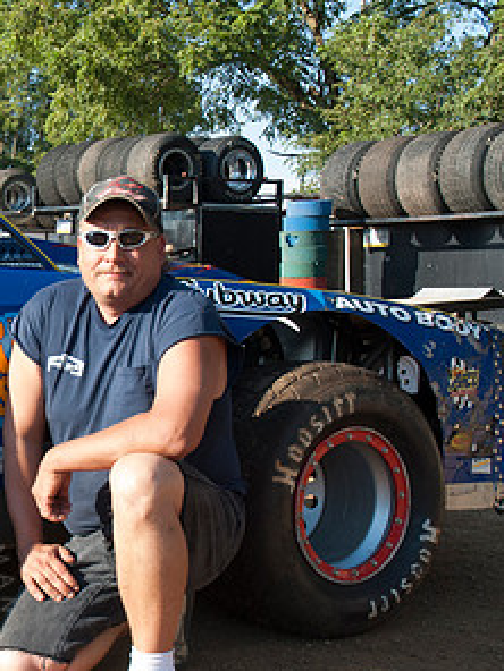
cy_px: 390
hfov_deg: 20.1
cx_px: -123
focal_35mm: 68
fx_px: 1320
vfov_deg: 28.5
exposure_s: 1/250
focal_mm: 24
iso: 320
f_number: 8
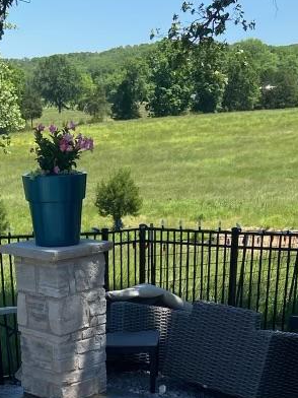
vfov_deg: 25.3
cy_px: 491
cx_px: 74
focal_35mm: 68
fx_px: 781
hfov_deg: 21.4
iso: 32
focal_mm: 4.25
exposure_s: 1/1412
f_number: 1.8
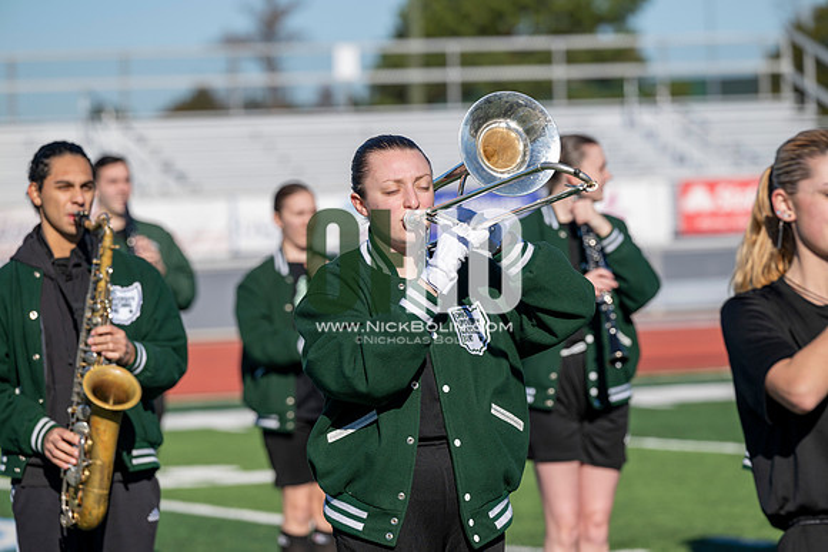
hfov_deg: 10.3
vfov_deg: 6.9
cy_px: 276
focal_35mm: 200
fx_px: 4601
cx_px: 414
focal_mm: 200
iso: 250
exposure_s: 1/2000
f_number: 5
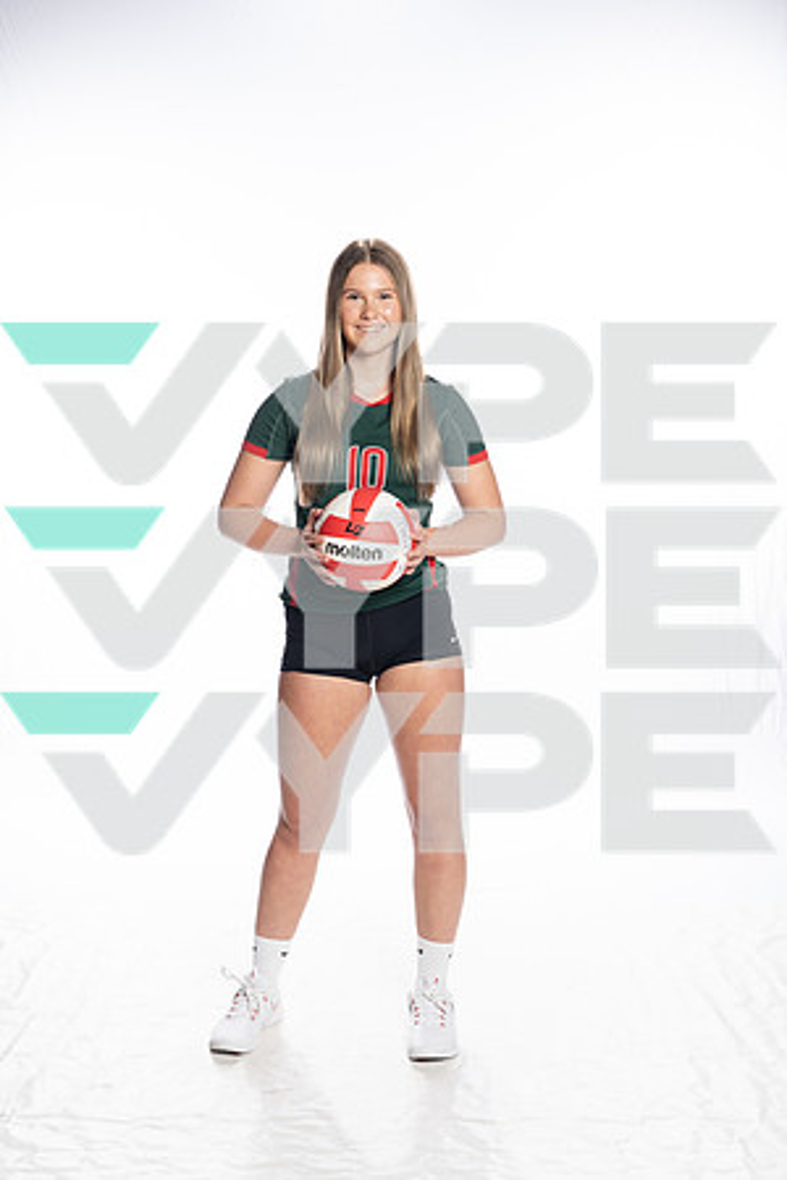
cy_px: 590
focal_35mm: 50
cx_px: 394
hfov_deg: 27.0
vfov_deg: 39.6
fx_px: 1639
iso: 400
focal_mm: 50
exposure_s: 1/250
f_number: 8
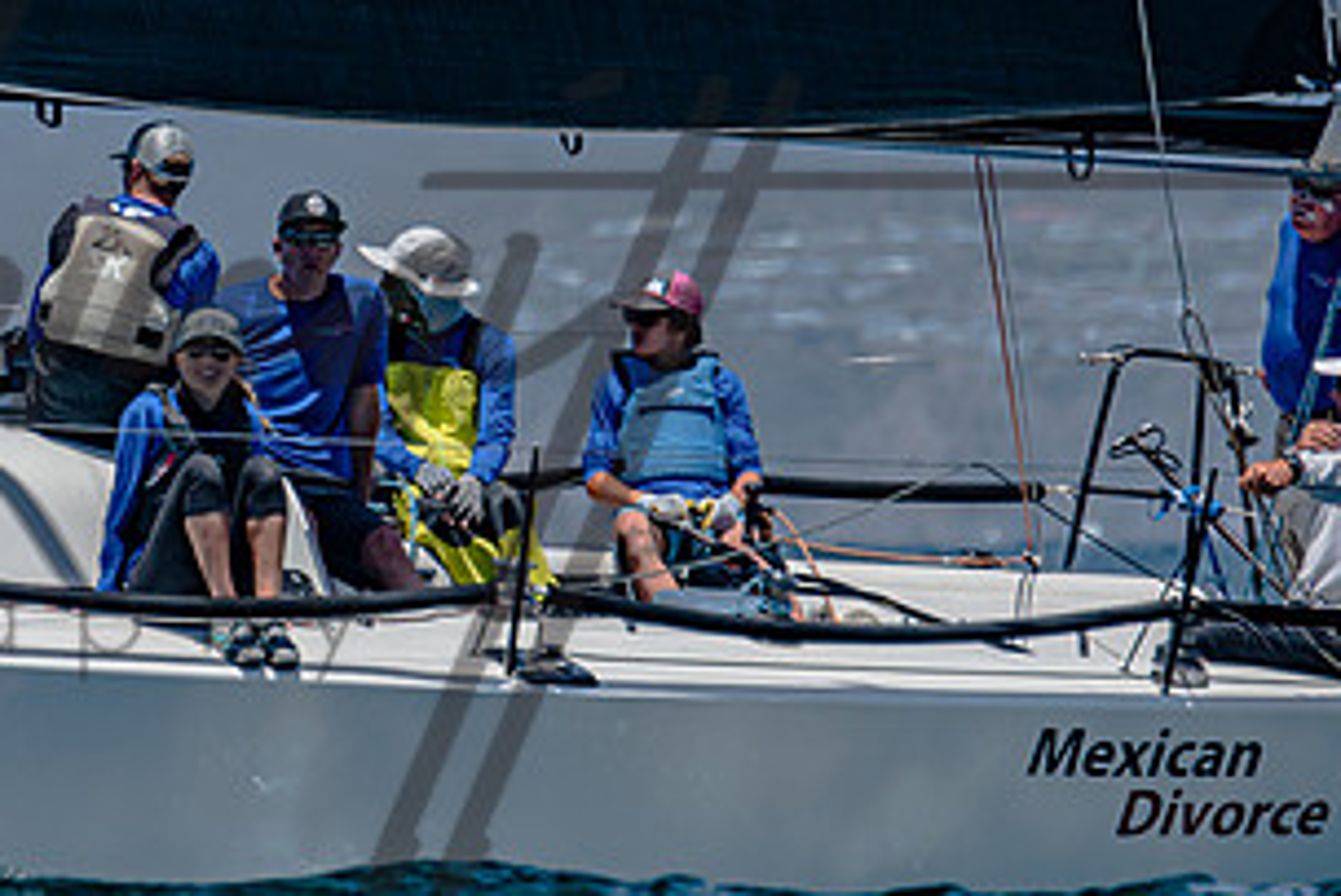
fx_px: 37378
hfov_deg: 2.1
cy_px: 285
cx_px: 168
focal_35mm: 1003
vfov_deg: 1.4
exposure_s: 1/1600
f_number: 5.6
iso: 200
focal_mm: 350
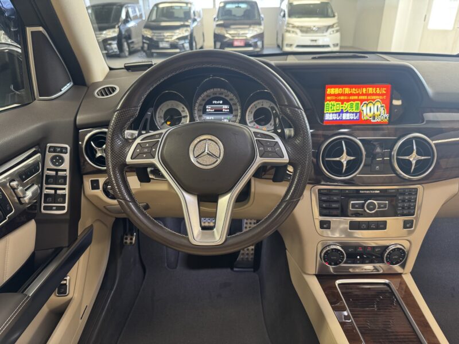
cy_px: 172
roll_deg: +0.9
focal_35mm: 24
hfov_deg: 71.6
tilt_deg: -24.3
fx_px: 318
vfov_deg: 56.8
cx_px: 230
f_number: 1.78
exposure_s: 1/50
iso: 250
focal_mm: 6.76
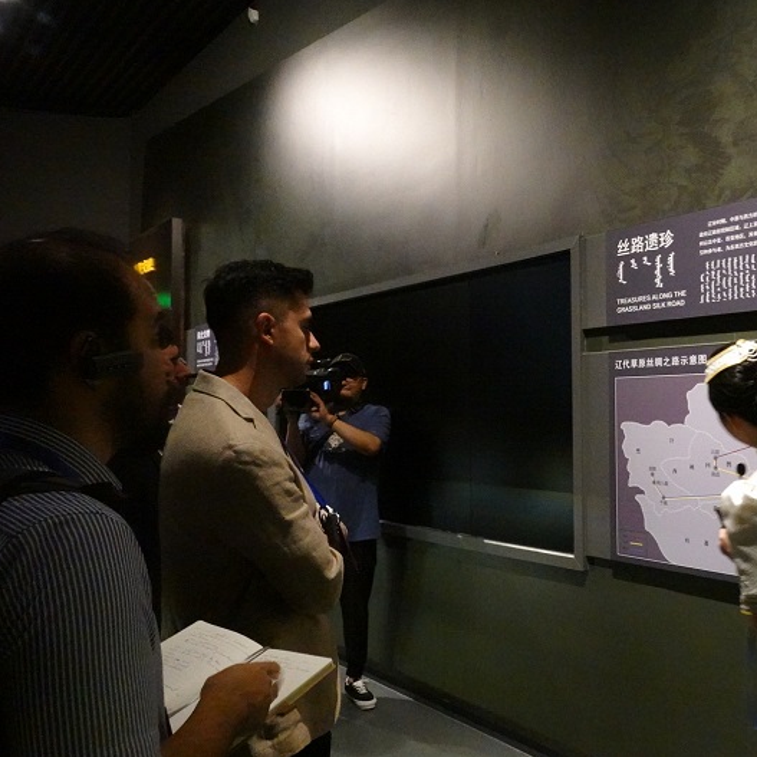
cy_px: 378
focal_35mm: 31
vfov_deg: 52.5
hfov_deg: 50.7
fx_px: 767
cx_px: 552
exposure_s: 1/13
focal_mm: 9
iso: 6400
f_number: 6.3
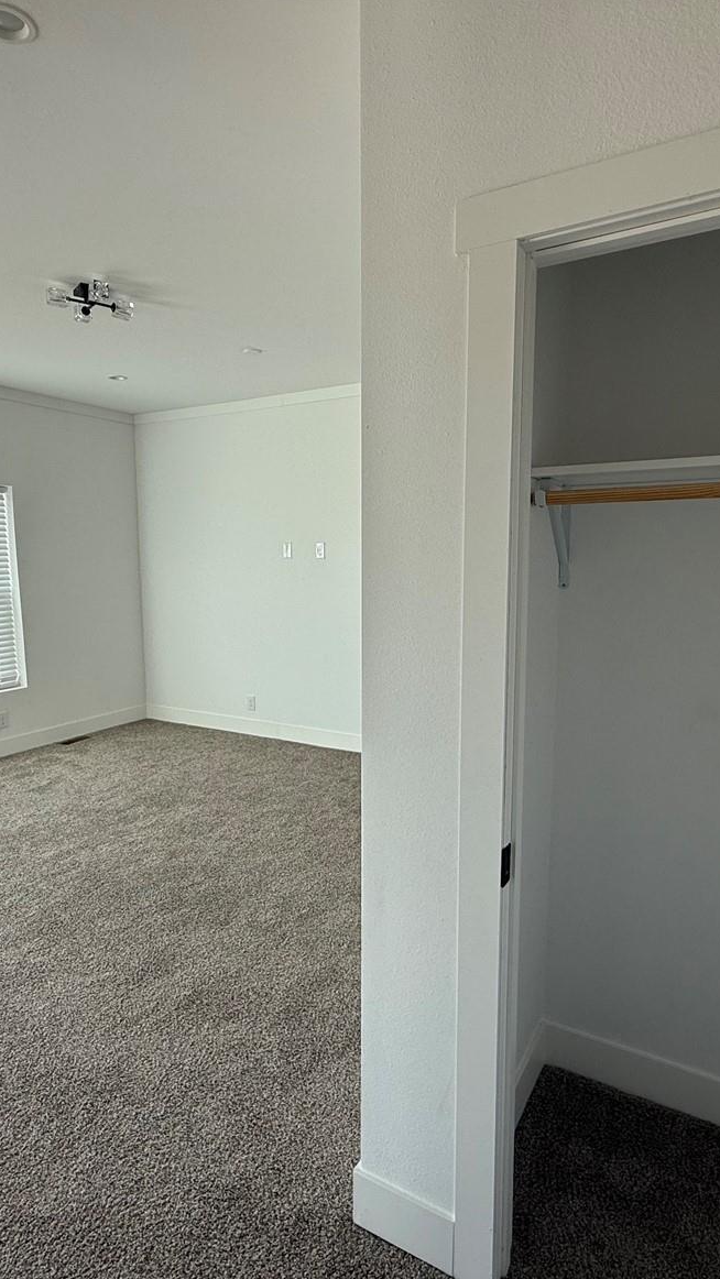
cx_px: 348
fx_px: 712
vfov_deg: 83.8
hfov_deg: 53.6
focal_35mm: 21
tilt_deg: -7.8
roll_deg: +0.7
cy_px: 654
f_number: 2.2
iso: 50
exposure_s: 1/108
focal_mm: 2.22
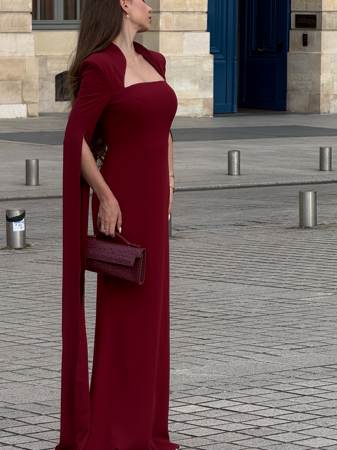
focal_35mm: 167
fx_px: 2168
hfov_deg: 8.9
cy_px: 197
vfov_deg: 11.8
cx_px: 129
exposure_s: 1/361
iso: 50
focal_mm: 15.66
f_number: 2.8
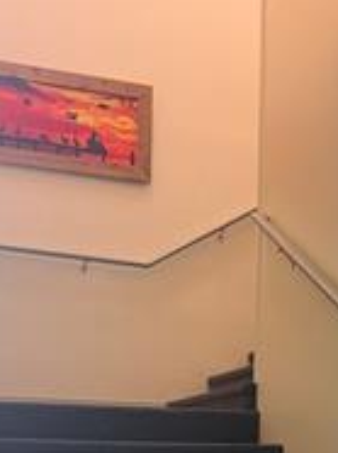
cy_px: 419
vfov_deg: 29.7
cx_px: 241
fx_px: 809
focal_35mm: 62
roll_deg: -0.4
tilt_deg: +4.8
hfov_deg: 23.4
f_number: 1.78
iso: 200
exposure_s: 1/60
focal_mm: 6.76
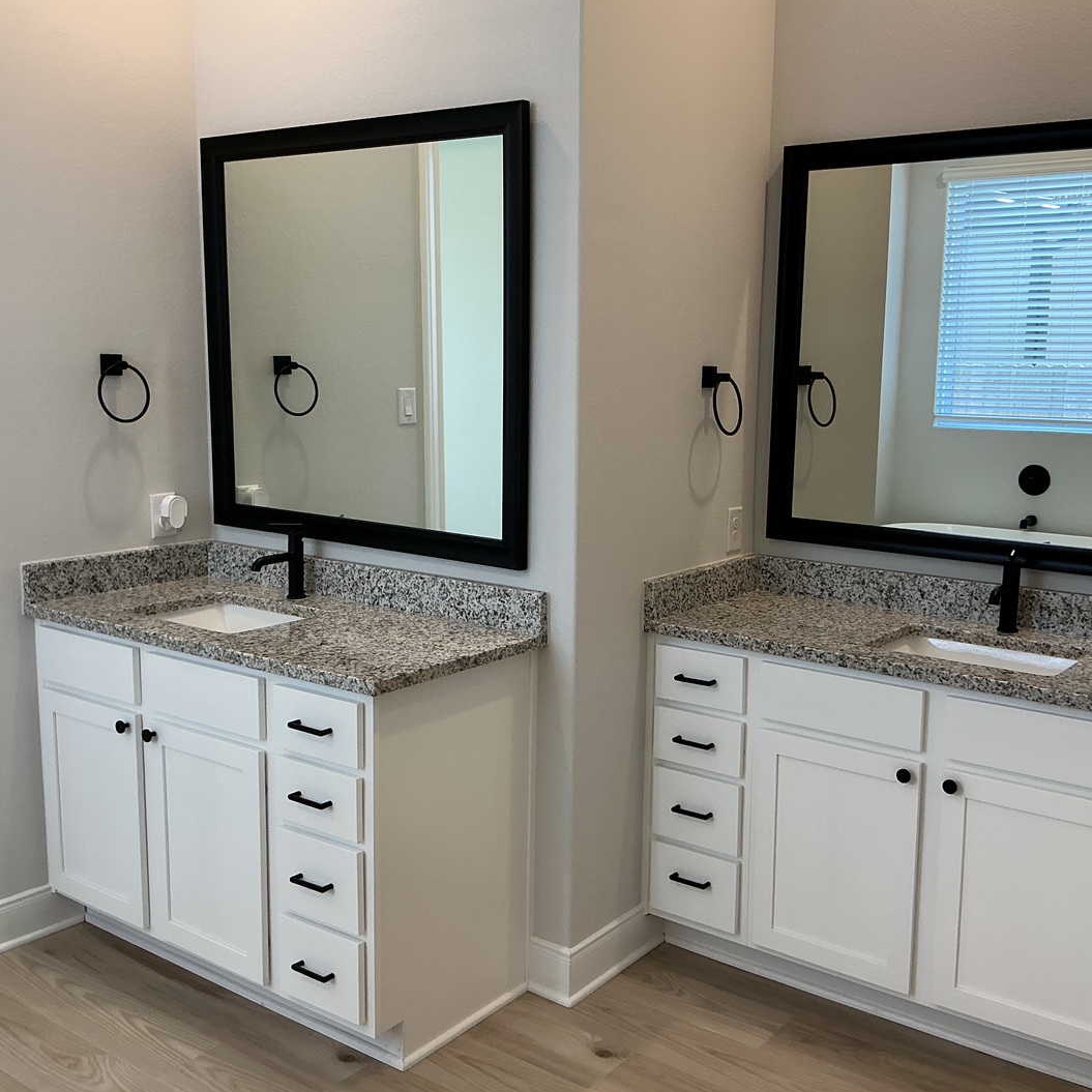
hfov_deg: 47.1
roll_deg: -1.1
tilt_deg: -8.8
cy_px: 548
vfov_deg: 47.2
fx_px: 1249
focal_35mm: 35
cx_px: 613
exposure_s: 1/60
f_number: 1.8
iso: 50
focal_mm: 3
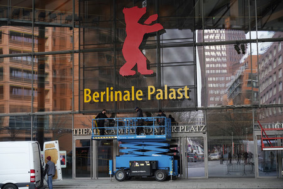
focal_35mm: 63
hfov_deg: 31.9
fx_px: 495
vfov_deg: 21.5
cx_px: 142
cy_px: 94
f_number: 5.6
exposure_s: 1/125
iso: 640
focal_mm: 63
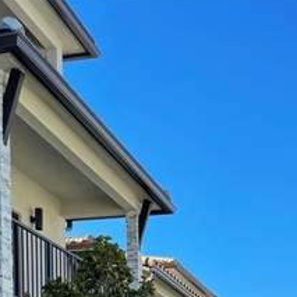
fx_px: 670
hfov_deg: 24.2
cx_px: 273
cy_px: 438
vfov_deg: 21.3
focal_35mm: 69
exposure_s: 1/1353
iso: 32
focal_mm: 5.1
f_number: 1.6
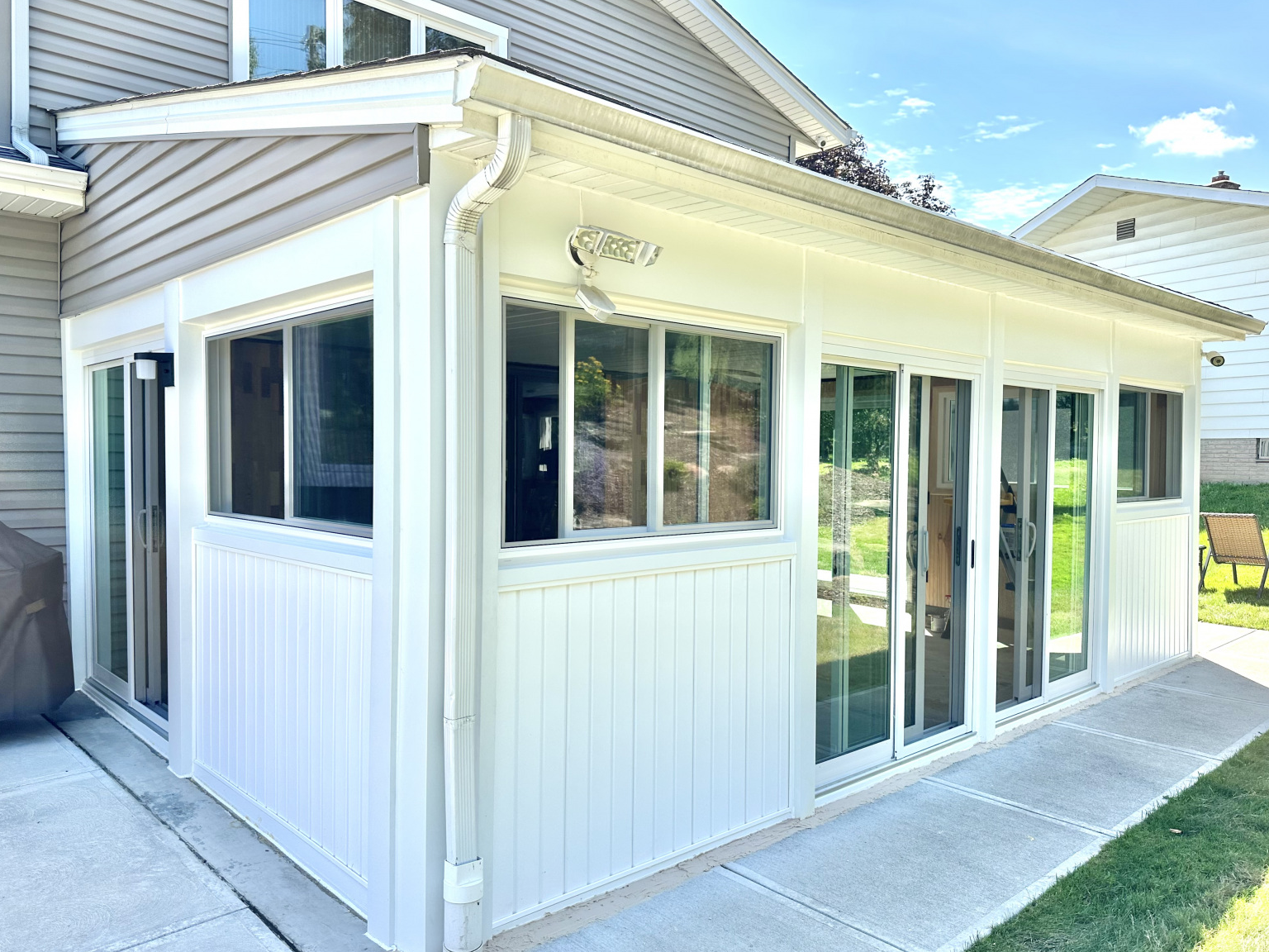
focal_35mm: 25
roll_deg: -1.1
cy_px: 487
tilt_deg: -2.7
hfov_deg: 69.4
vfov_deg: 54.9
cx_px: 645
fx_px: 916
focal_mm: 6.86
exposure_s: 1/1639
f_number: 1.78
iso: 80
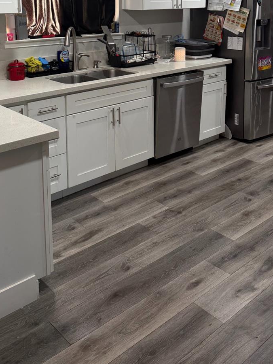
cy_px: 62
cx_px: 148
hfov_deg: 36.0
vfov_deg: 44.0
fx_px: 420
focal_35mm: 40
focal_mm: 6.76
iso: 160
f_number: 1.78
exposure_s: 1/120
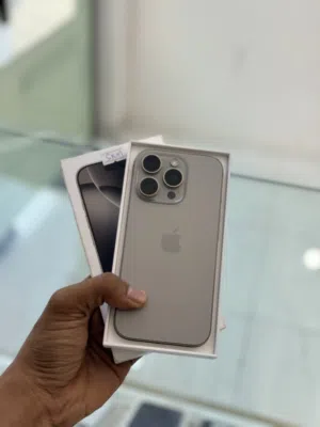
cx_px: 160
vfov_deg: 39.7
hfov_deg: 30.3
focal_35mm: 48
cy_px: 214
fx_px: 592
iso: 64
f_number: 1.78
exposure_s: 1/627
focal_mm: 6.76
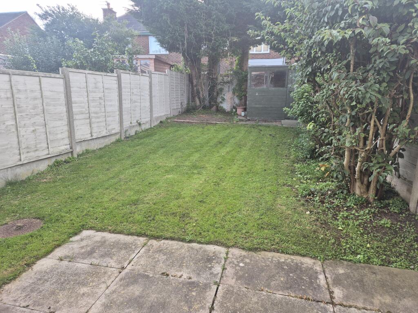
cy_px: 156
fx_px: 278
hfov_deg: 73.9
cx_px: 209
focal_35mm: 23
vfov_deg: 58.9
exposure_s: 1/180
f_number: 1.8
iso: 40
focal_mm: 5.4
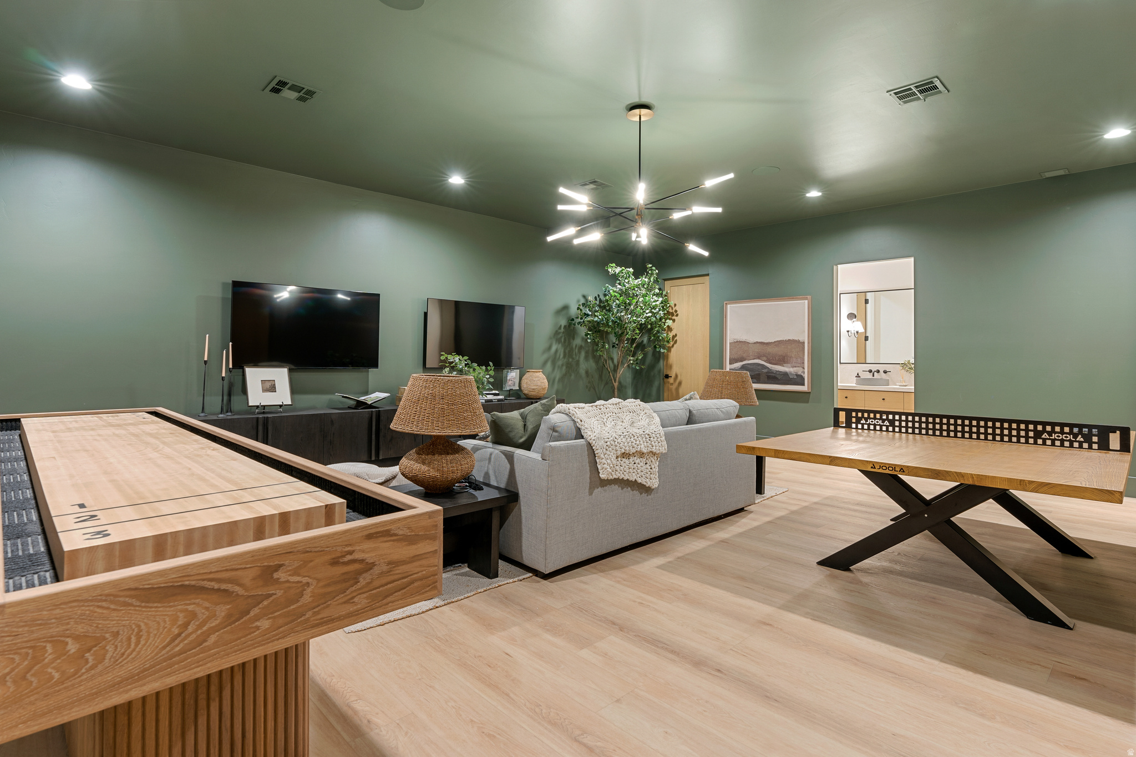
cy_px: 378
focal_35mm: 17
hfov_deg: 93.3
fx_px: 536
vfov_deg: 70.4
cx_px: 568
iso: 160
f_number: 8
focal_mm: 17
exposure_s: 6
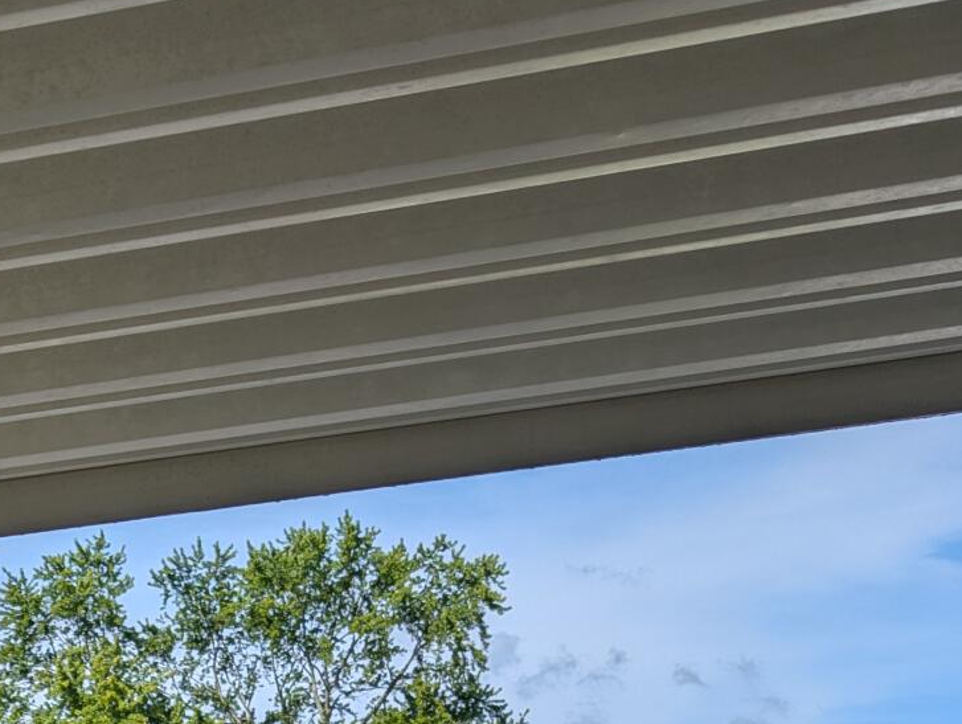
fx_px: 2754
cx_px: -146
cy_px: 1310
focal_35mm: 99
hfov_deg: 18.9
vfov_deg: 13.4
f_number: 1.68
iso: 18
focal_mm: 6.9
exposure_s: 1/1133
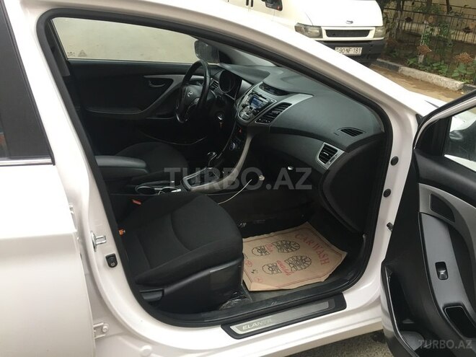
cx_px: 238
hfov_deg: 61.7
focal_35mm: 29
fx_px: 399
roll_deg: -2.5
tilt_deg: -27.7
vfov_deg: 48.2
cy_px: 178
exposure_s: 1/33
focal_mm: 4.15
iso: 32
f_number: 2.2
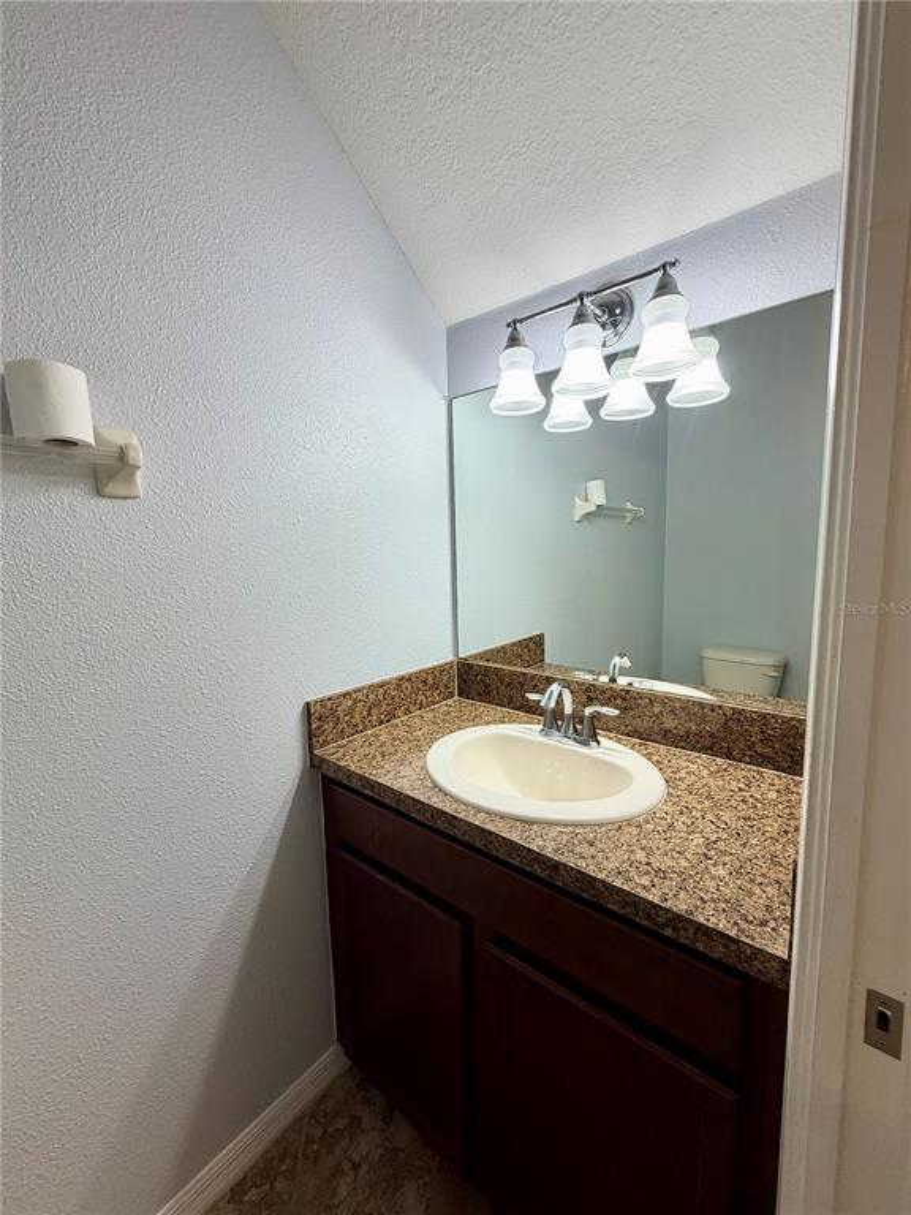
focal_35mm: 14
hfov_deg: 85.7
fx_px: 491
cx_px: 456
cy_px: 608
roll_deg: +1.3
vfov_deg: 102.1
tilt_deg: -6.3
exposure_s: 1/120
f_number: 2.2
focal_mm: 2.22
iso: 100
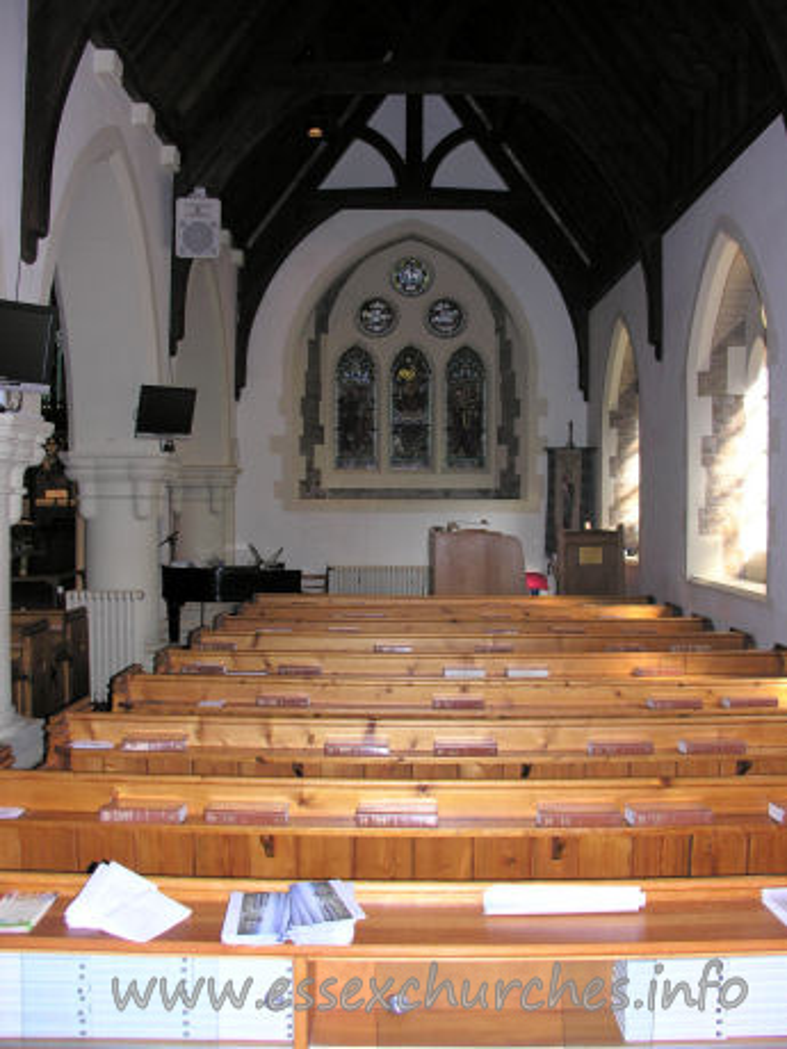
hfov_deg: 40.7
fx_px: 1061
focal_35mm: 35
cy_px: 524
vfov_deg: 52.6
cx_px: 394
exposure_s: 1/60.1
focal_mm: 8.9
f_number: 2.8
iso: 101
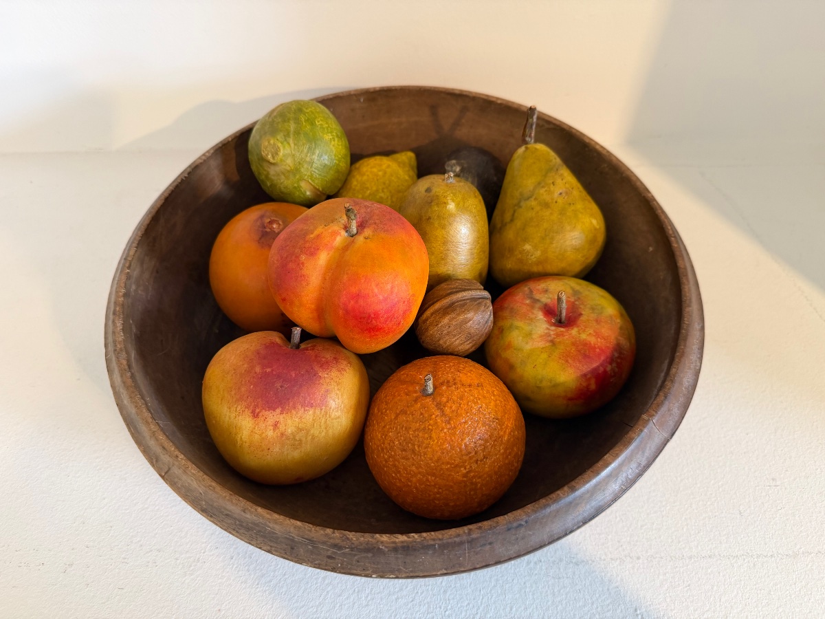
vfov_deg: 56.8
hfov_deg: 71.6
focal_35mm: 24
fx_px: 572
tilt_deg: -53.7
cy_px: 310
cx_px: 412
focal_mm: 6.76
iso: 200
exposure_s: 1/50
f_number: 1.78
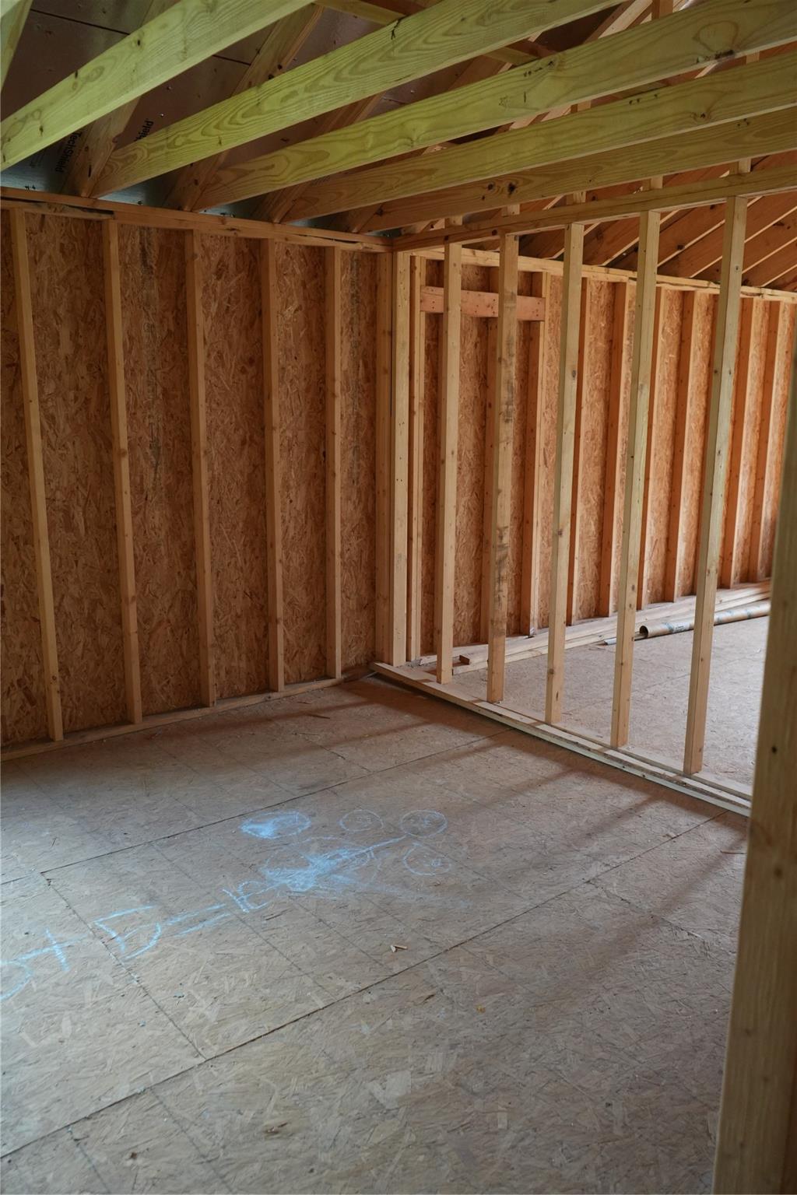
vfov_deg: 65.5
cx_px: 398
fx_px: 930
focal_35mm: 28
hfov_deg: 46.4
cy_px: 598
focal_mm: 28
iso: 2500
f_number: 3.5
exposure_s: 1/160
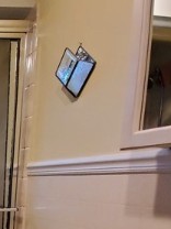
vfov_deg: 35.2
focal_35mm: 48
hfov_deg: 21.5
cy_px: 238
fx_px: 316
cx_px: -125
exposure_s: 1/59
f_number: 2.2
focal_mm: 1.8
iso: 320
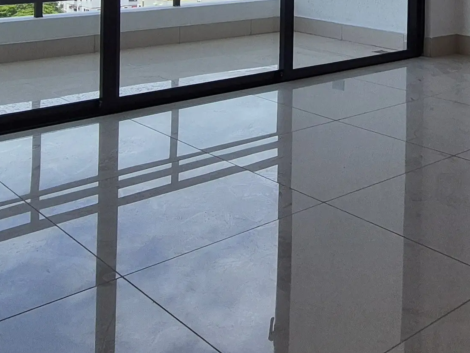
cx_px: 369
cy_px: -65
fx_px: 638
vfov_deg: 27.4
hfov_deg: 39.0
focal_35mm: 47
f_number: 2.2
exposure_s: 1/1996
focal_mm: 2.2
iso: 64
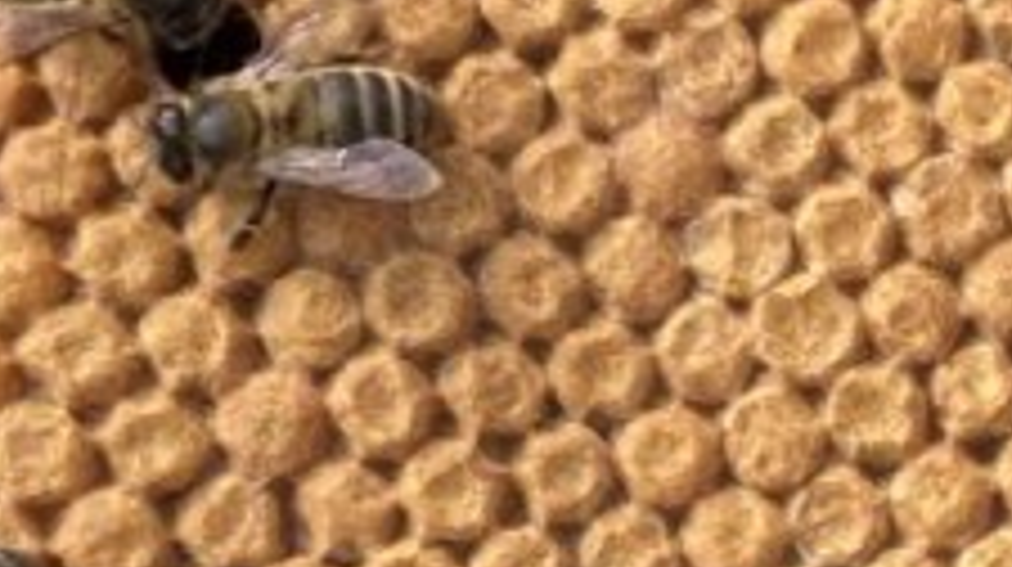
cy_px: 684
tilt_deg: -49.8
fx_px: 5066
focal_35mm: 189
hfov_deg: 11.2
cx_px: 1113
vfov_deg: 6.4
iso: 32
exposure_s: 1/420
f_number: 1.8
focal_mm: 4.25
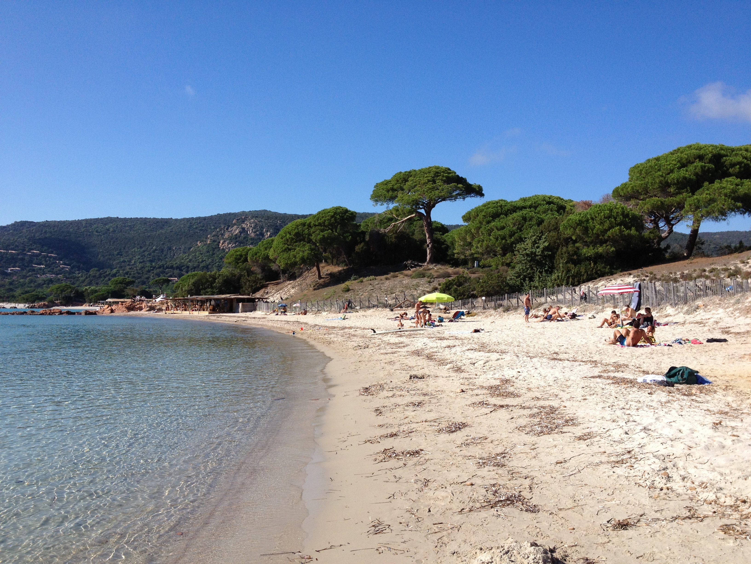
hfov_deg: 52.6
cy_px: 282
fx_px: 759
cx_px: 376
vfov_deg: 40.7
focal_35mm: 35
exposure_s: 1/1842
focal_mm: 4.28
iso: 64
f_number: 2.4
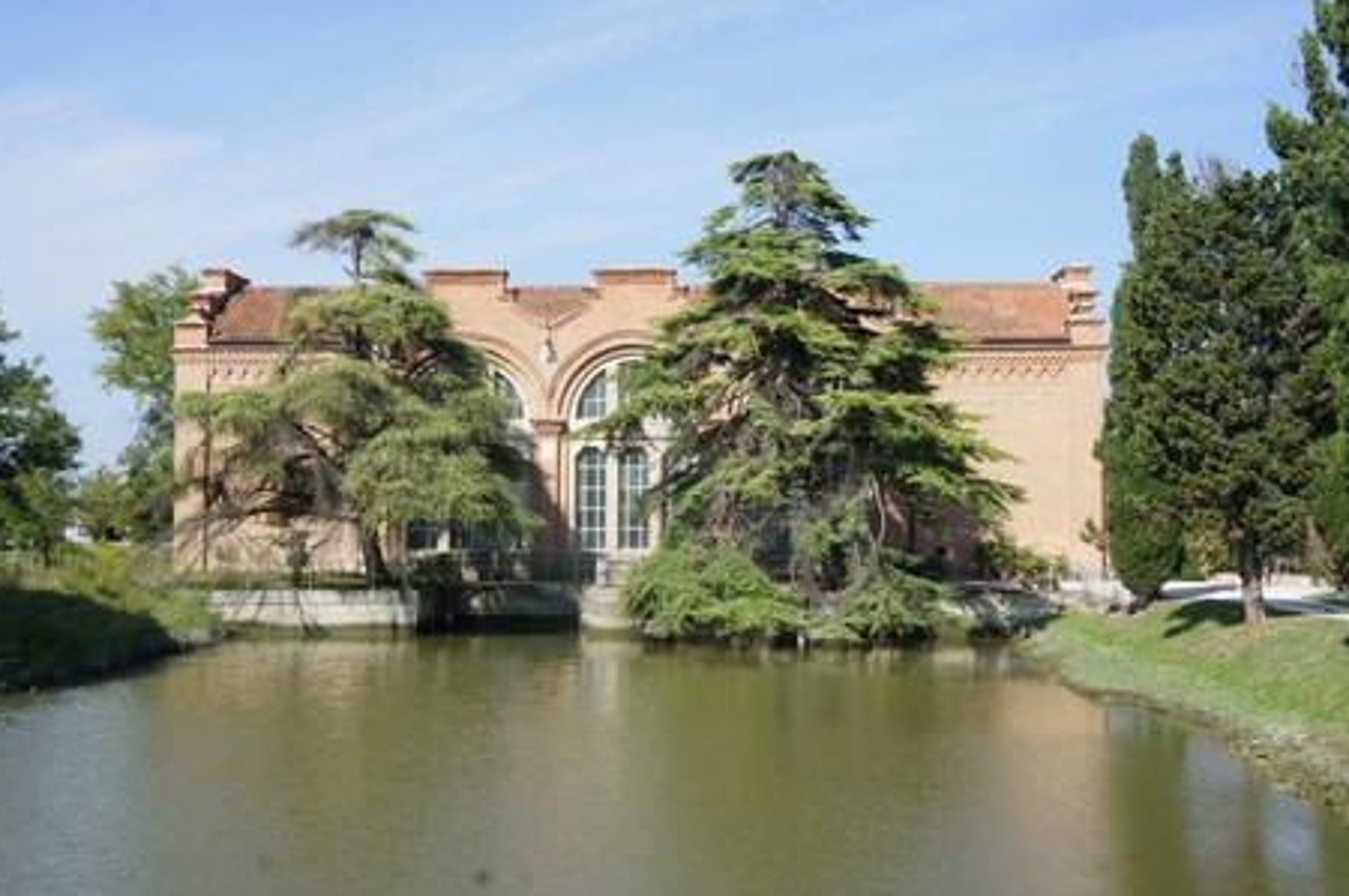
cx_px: 672
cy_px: 449
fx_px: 1722
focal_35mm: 46
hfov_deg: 42.8
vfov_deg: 29.2
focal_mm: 30
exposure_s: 1/160
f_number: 13
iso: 200
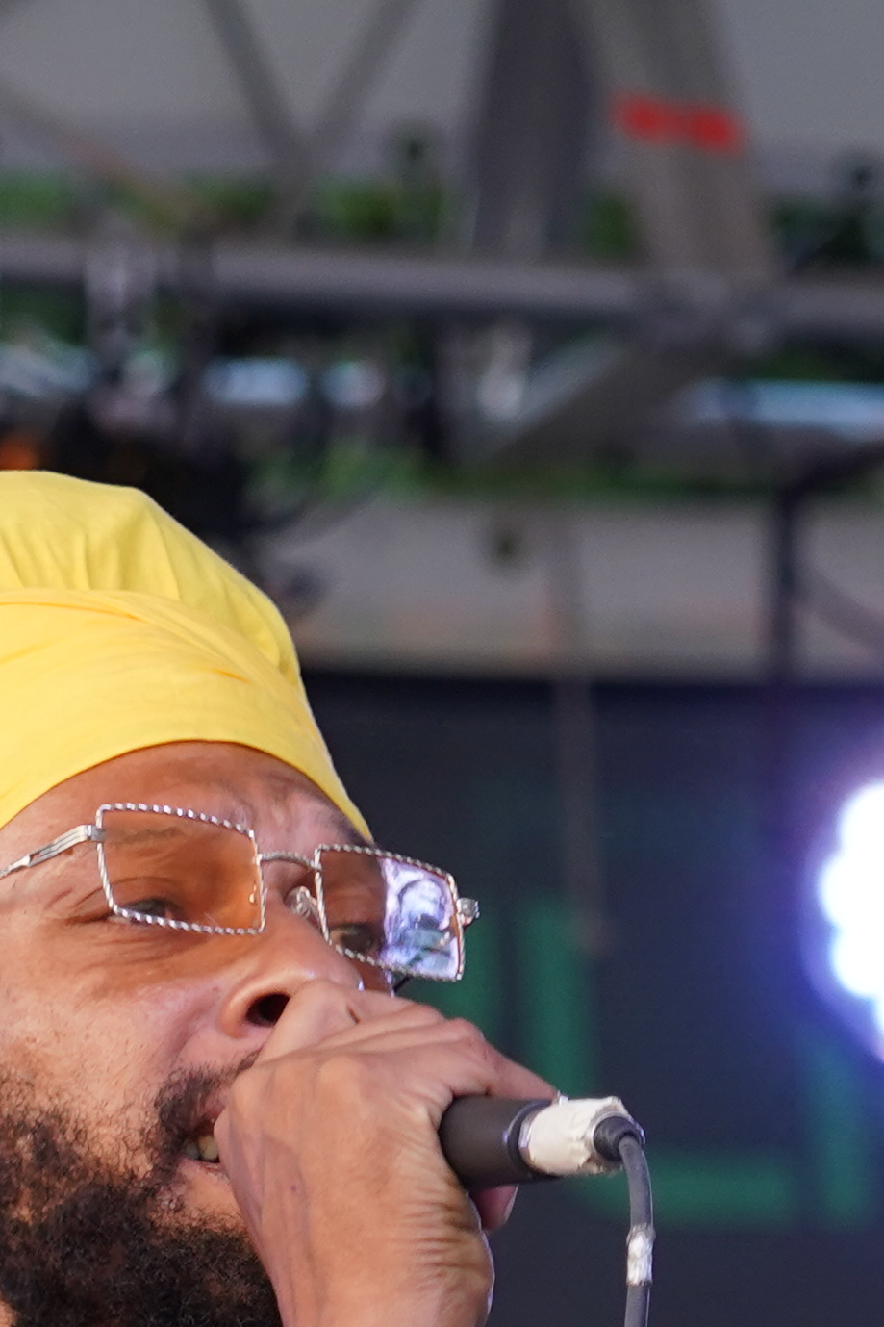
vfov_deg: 4.5
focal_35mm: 457
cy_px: 1233
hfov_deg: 3.0
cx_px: -339
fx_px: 16836
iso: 800
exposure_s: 1/160
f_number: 4
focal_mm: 105
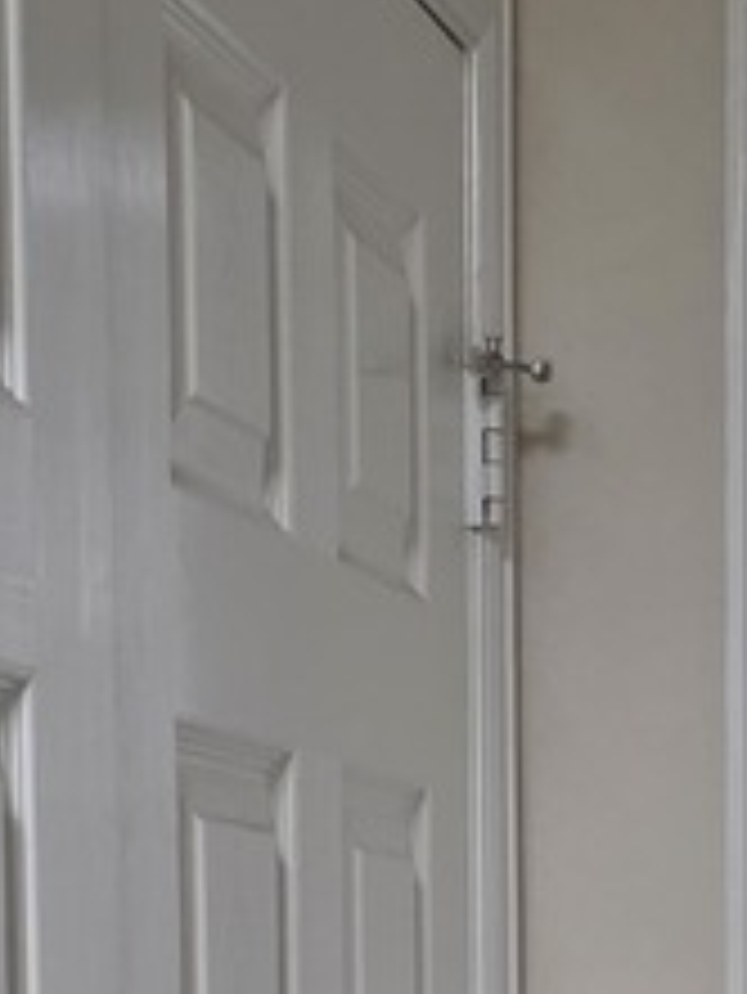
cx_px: 1188
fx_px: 4312
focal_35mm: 150
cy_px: 1574
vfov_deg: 12.4
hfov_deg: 9.6
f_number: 1.7
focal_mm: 6.3
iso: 800
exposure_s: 1/120
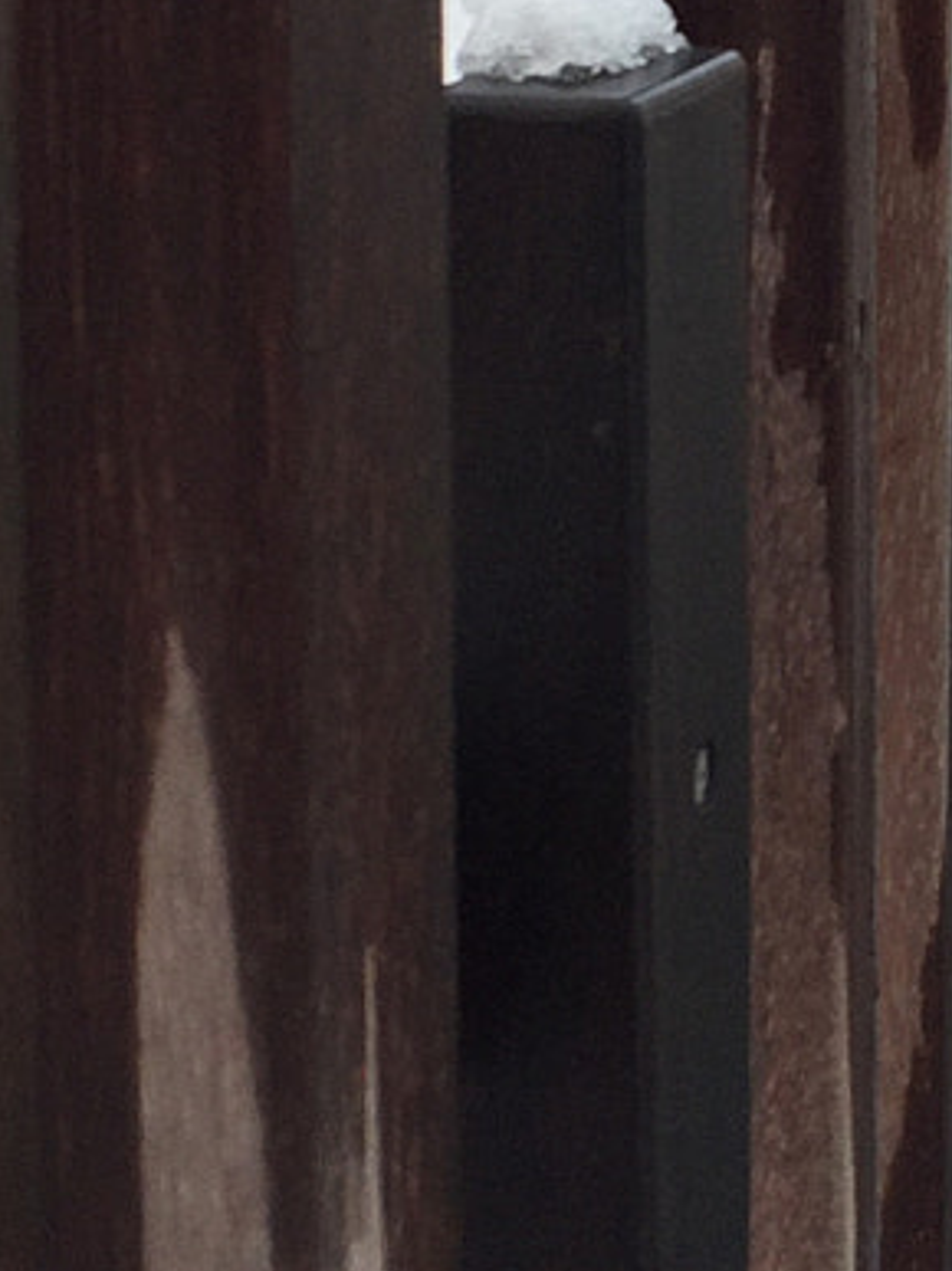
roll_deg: +1.7
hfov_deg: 12.2
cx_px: 886
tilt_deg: -10.0
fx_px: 4403
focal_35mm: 120
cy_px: 141
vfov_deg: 16.2
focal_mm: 4.15
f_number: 2.2
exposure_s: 1/439
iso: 32
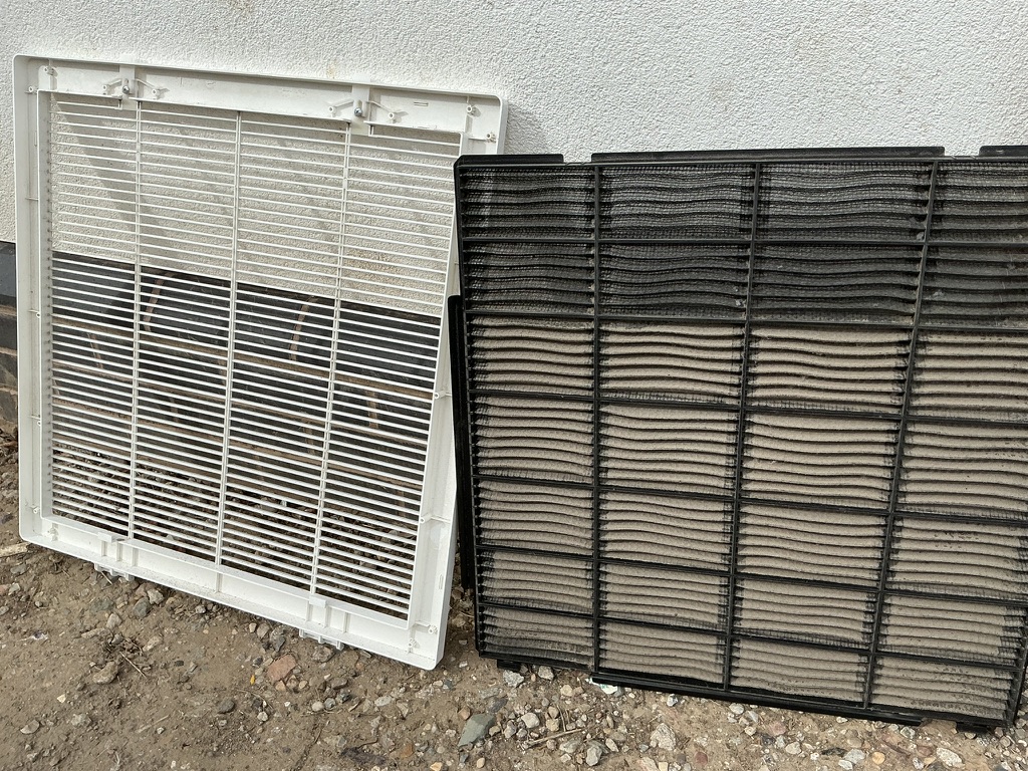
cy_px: 386
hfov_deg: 63.4
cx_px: 514
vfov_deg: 49.7
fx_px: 832
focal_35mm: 28
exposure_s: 1/580
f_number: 1.8
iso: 25
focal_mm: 3
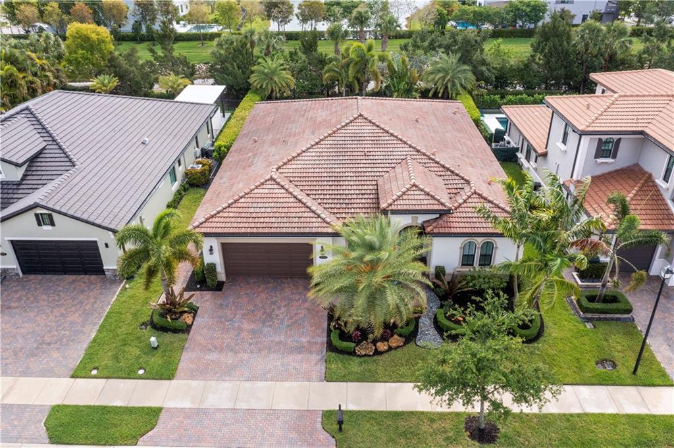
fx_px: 524
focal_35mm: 28
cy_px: 224
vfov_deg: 46.3
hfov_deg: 65.5
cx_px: 337
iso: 400
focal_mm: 10.26
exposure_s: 1/400
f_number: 6.3
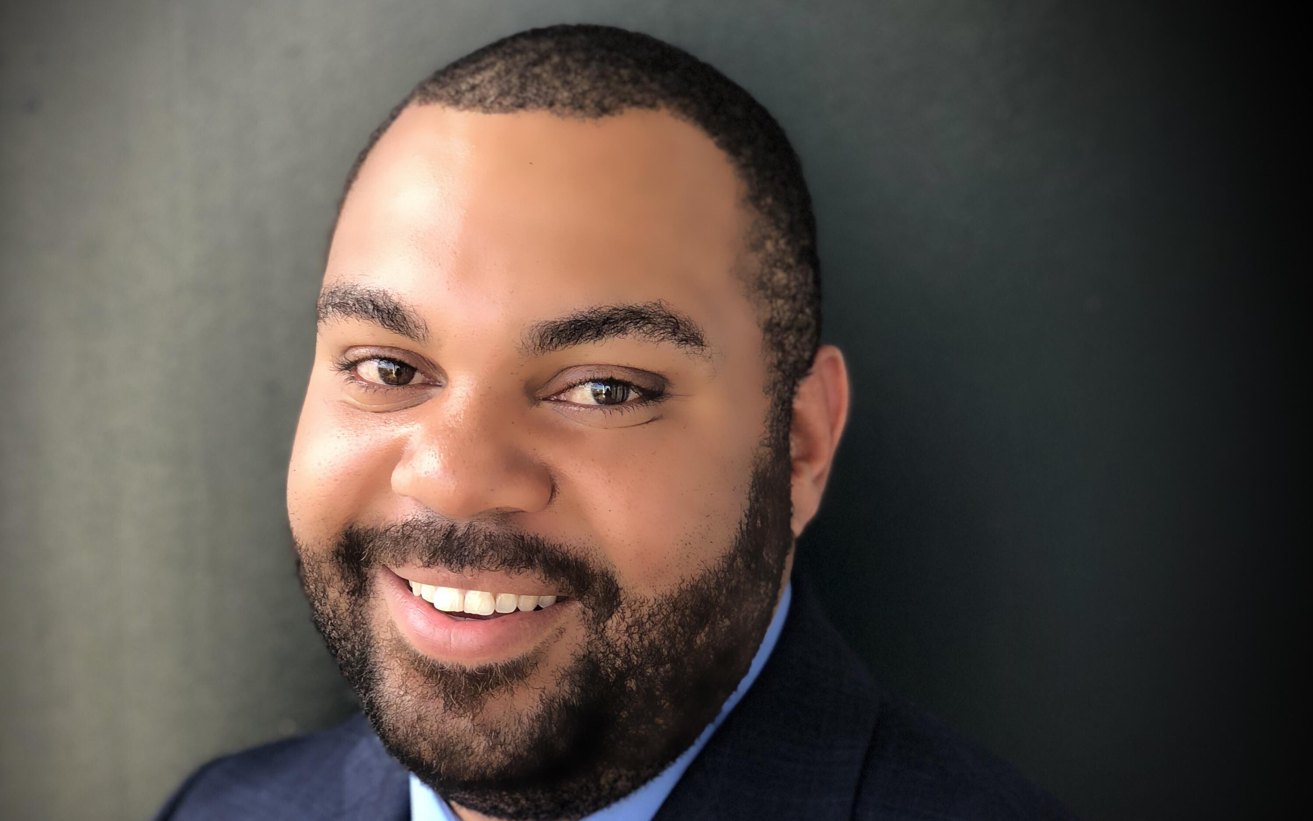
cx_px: 655
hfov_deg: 27.8
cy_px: 659
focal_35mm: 74
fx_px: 2648
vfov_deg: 17.5
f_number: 2.4
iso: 25
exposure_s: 1/60
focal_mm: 6
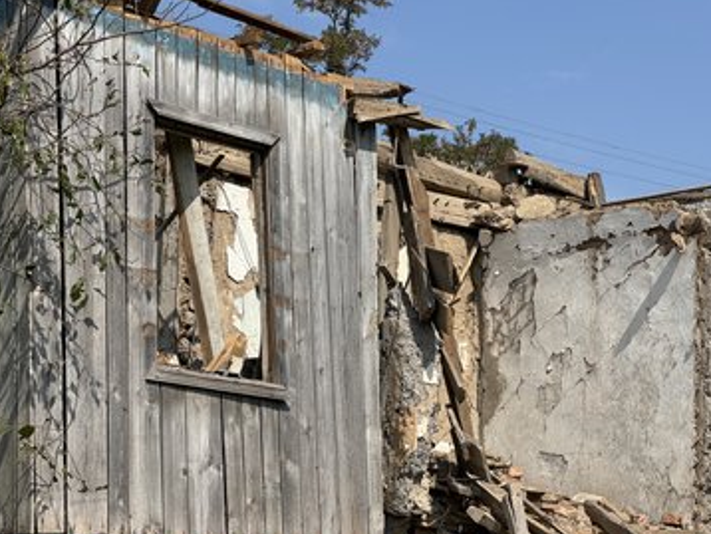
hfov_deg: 22.7
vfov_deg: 17.2
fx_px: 1768
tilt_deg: +12.1
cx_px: 338
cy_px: 288
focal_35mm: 86
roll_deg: -1.0
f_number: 2.8
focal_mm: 9
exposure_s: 1/874
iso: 25
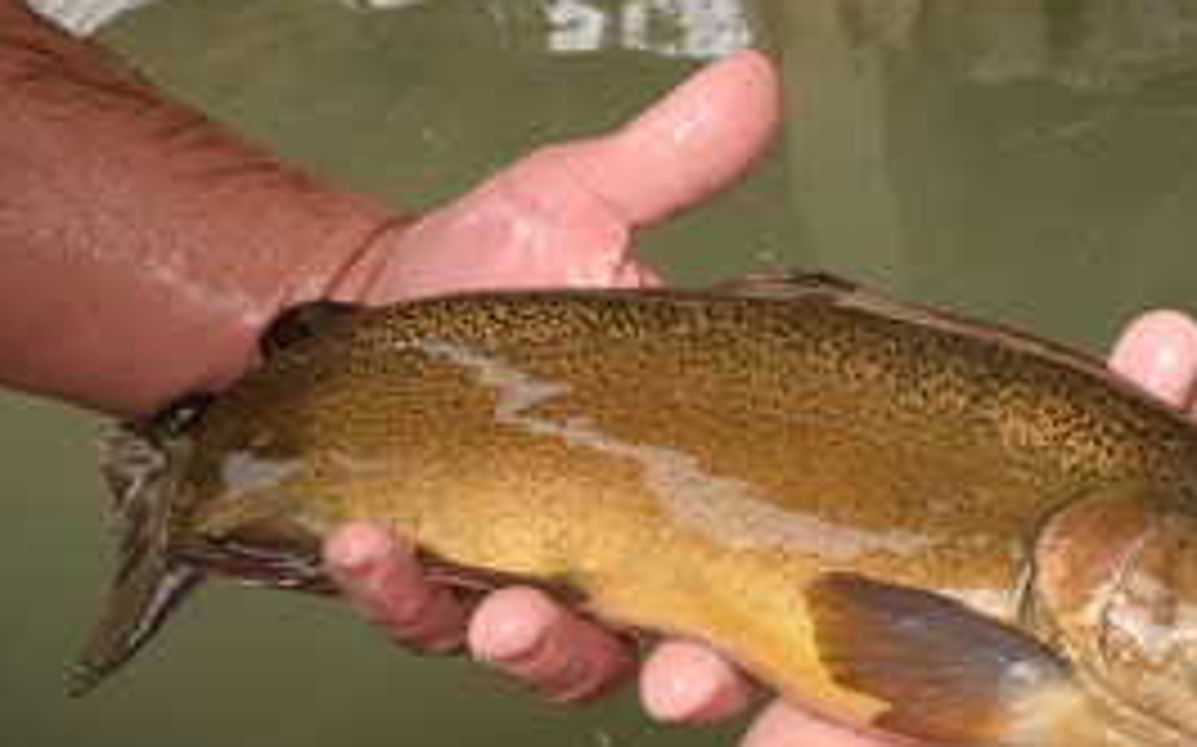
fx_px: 1793
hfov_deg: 35.9
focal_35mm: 55
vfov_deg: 23.2
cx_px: 925
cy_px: 587
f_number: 18
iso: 2000
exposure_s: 1/250
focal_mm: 30
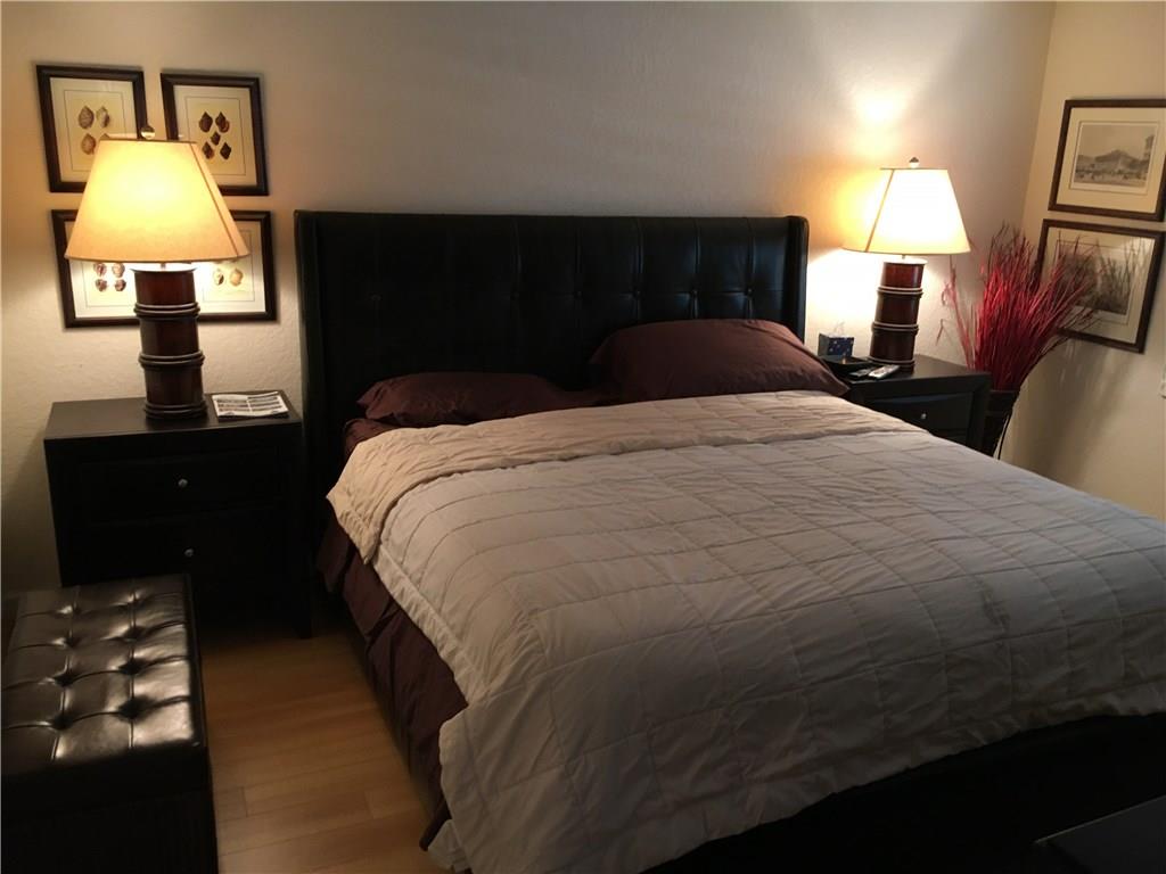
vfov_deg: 48.2
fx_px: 977
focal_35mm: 29
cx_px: 583
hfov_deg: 61.7
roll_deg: -2.2
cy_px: 437
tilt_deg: -15.2
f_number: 2.2
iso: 100
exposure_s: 1/30
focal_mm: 4.15
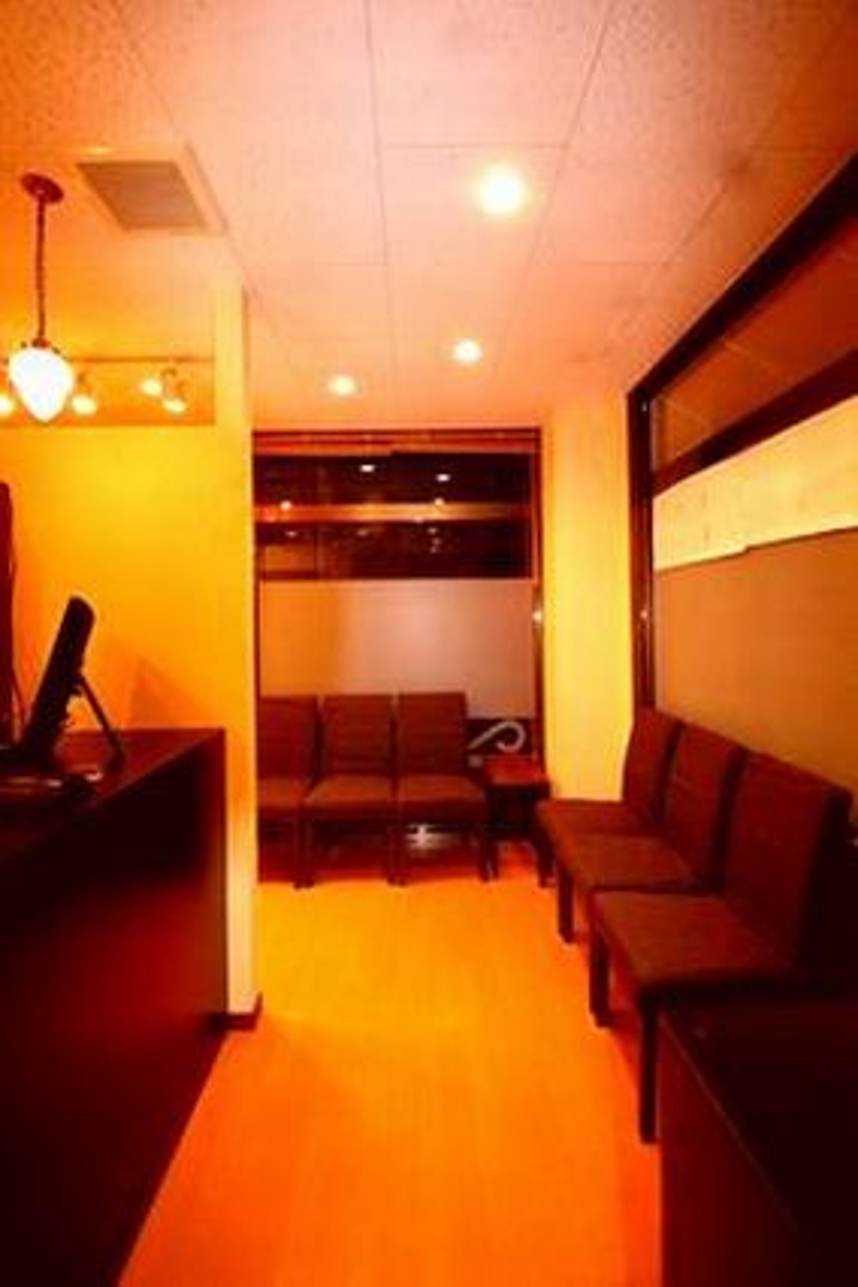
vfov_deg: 100.4
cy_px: 644
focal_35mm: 15
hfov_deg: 77.3
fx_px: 536
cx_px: 429
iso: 800
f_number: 3.5
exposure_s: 1/80
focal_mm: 10
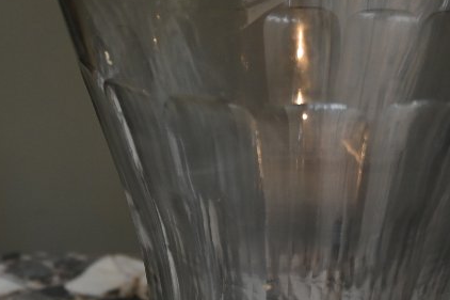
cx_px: -2
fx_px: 1146
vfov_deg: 14.6
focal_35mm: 92
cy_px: 327
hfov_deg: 21.4
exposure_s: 1/125
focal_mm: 21.5
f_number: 3.5
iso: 560
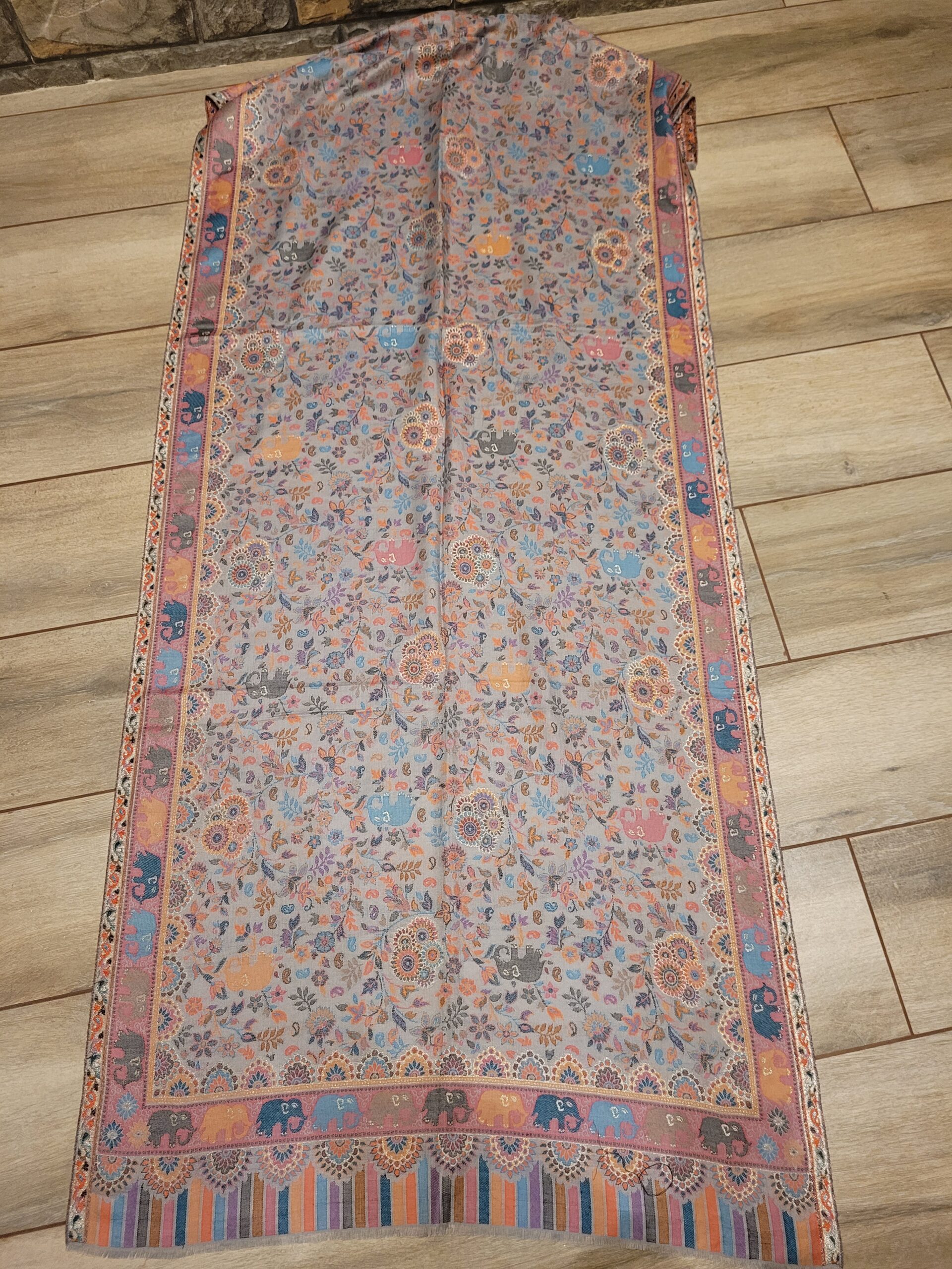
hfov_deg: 53.1
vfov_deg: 67.3
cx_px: 476
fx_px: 953
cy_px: 634
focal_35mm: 26
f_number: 1.8
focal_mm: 5.4
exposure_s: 1/50
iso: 400
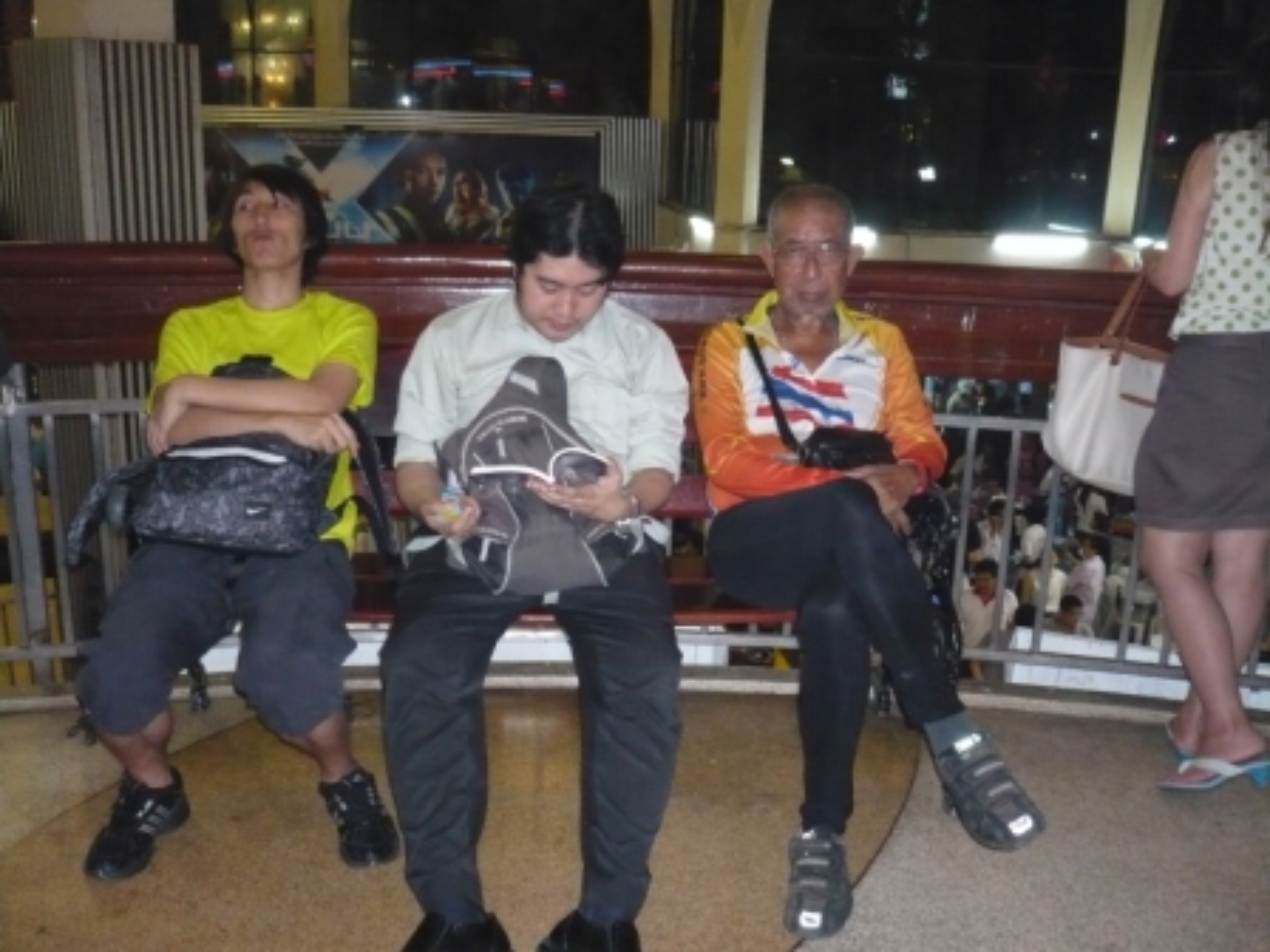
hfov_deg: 52.6
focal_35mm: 35
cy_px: 476
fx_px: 1284
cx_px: 635
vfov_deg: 40.7
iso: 500
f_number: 2.8
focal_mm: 5.8
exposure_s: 1/30
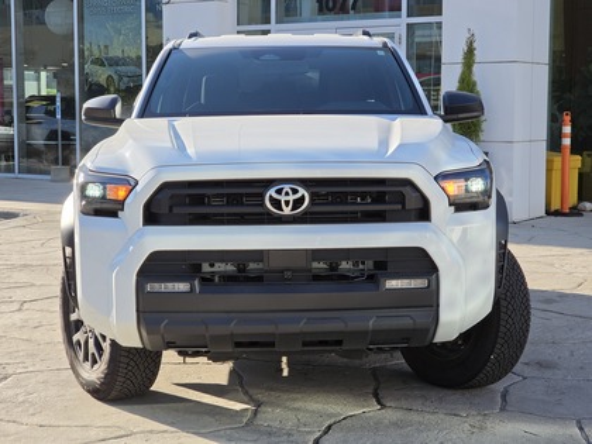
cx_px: 296
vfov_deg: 21.3
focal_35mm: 69
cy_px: 222
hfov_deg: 28.2
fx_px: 1180
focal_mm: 7
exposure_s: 1/437
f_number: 2.4
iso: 25
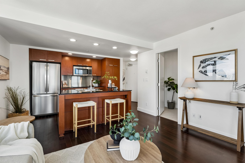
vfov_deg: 72.4
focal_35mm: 16
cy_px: 82
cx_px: 122
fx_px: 112
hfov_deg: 95.3
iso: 400
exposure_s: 1/25
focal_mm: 16.4
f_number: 8
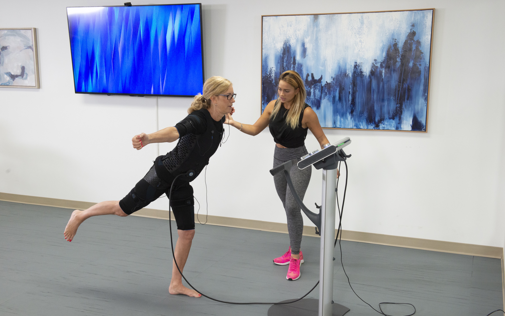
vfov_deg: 29.9
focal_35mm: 43
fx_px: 592
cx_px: 252
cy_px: 168
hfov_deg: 46.2
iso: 2000
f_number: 9
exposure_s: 1/80
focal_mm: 42
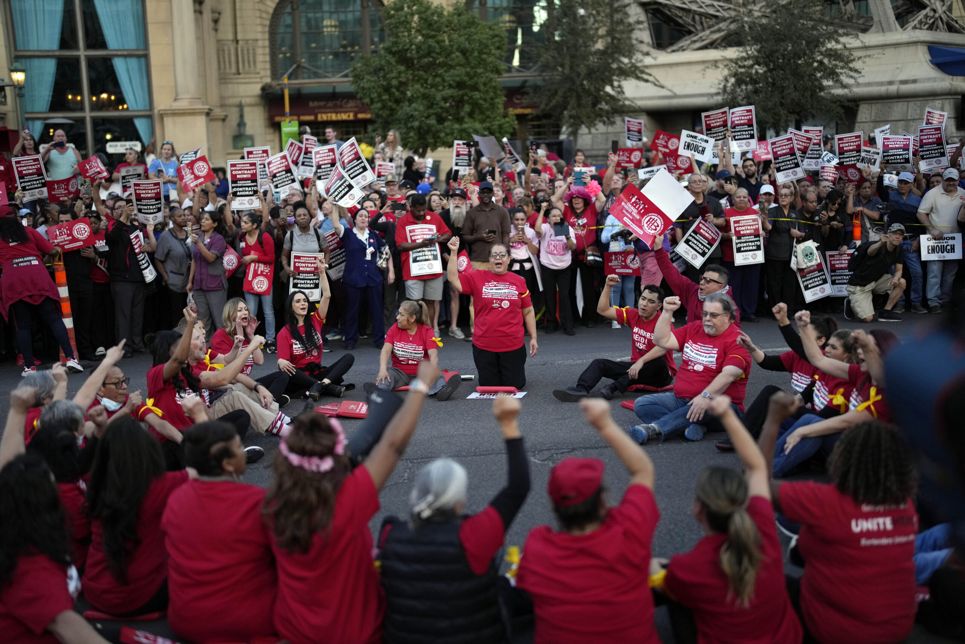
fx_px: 1340
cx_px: 482
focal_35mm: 50
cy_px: 322
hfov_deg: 39.6
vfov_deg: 27.0
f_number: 1.2
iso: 1000
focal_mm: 50
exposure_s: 1/2000
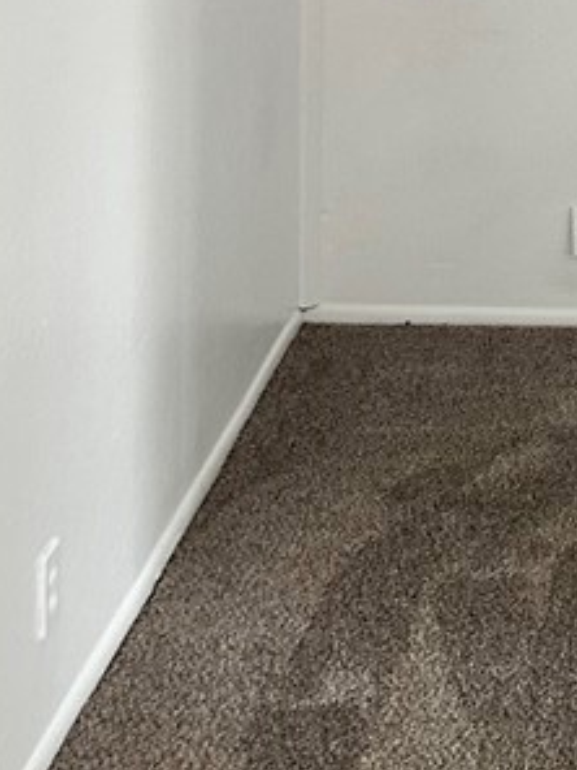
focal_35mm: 90
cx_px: 964
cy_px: -36
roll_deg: -4.2
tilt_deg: -6.2
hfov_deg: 14.8
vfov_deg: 20.9
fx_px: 2000
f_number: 1.5
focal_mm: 5.7
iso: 125
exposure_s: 1/60
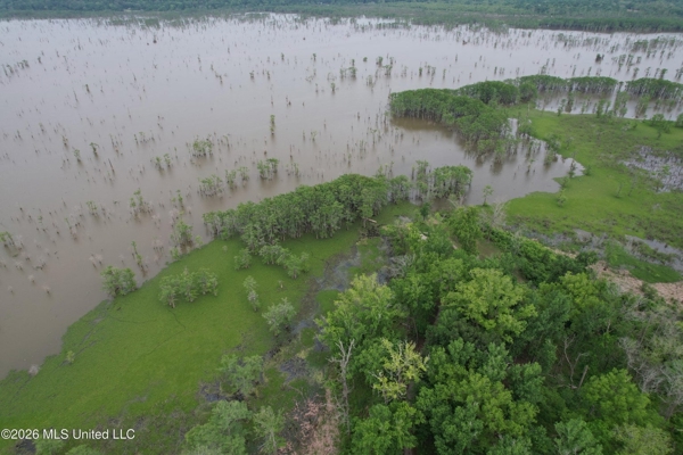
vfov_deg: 57.2
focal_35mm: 22
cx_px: 342
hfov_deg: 78.6
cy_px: 228
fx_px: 417
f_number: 2.8
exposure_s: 1/350
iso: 100
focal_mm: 8.38
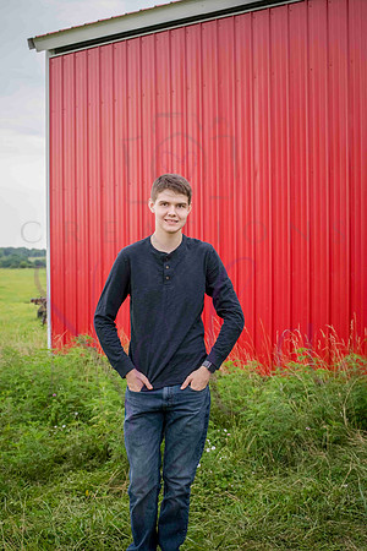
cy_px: 276
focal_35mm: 50
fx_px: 765
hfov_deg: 27.0
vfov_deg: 39.6
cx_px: 184
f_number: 5
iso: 640
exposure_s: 1/320
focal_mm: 50
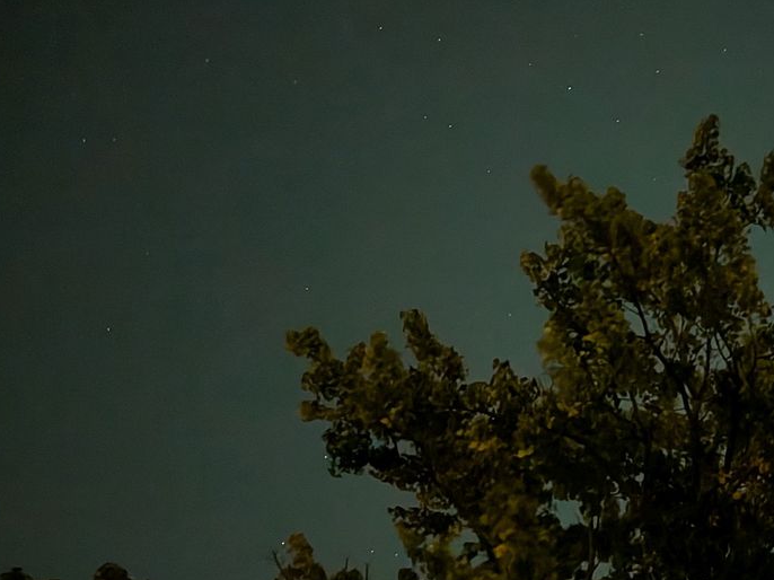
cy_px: 341
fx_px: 939
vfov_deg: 34.2
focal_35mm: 42
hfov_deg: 42.3
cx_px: 647
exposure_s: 1/3.26
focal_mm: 4.53
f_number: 1.7
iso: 15361
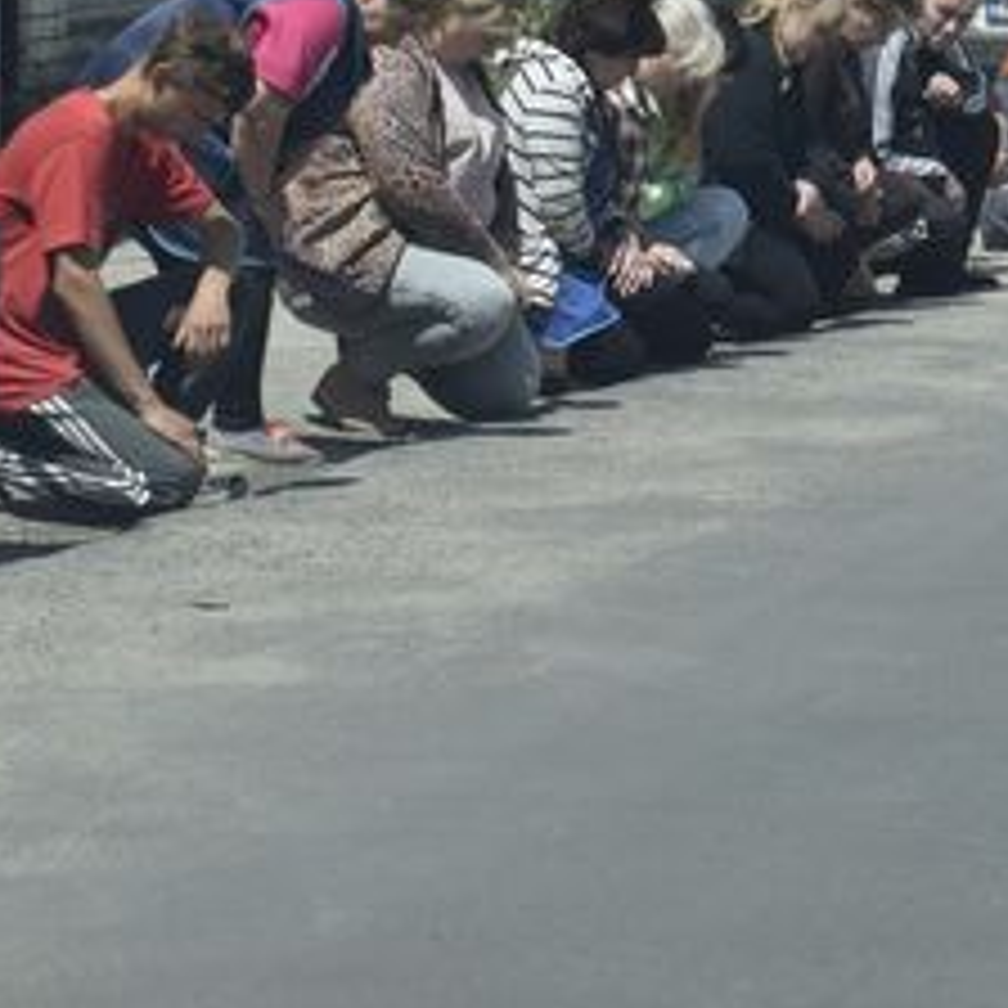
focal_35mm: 234
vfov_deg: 7.4
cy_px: 52
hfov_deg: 7.5
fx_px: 7723
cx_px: 657
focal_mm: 55
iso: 200
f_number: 10
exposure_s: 1/400
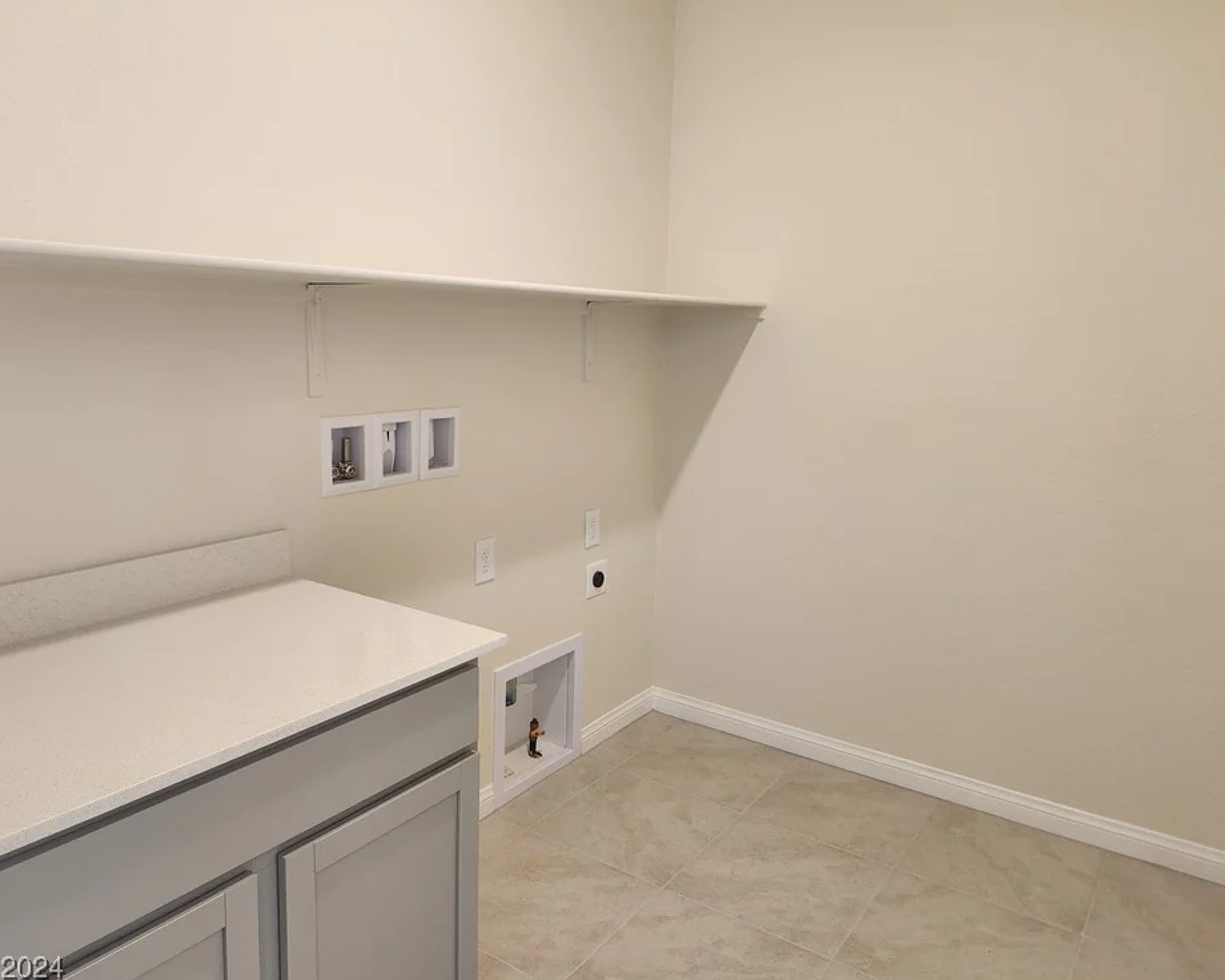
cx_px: 611
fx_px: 906
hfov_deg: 68.1
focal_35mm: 25
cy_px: 486
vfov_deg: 56.8
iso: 320
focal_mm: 5.4
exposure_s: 1/120
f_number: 1.8
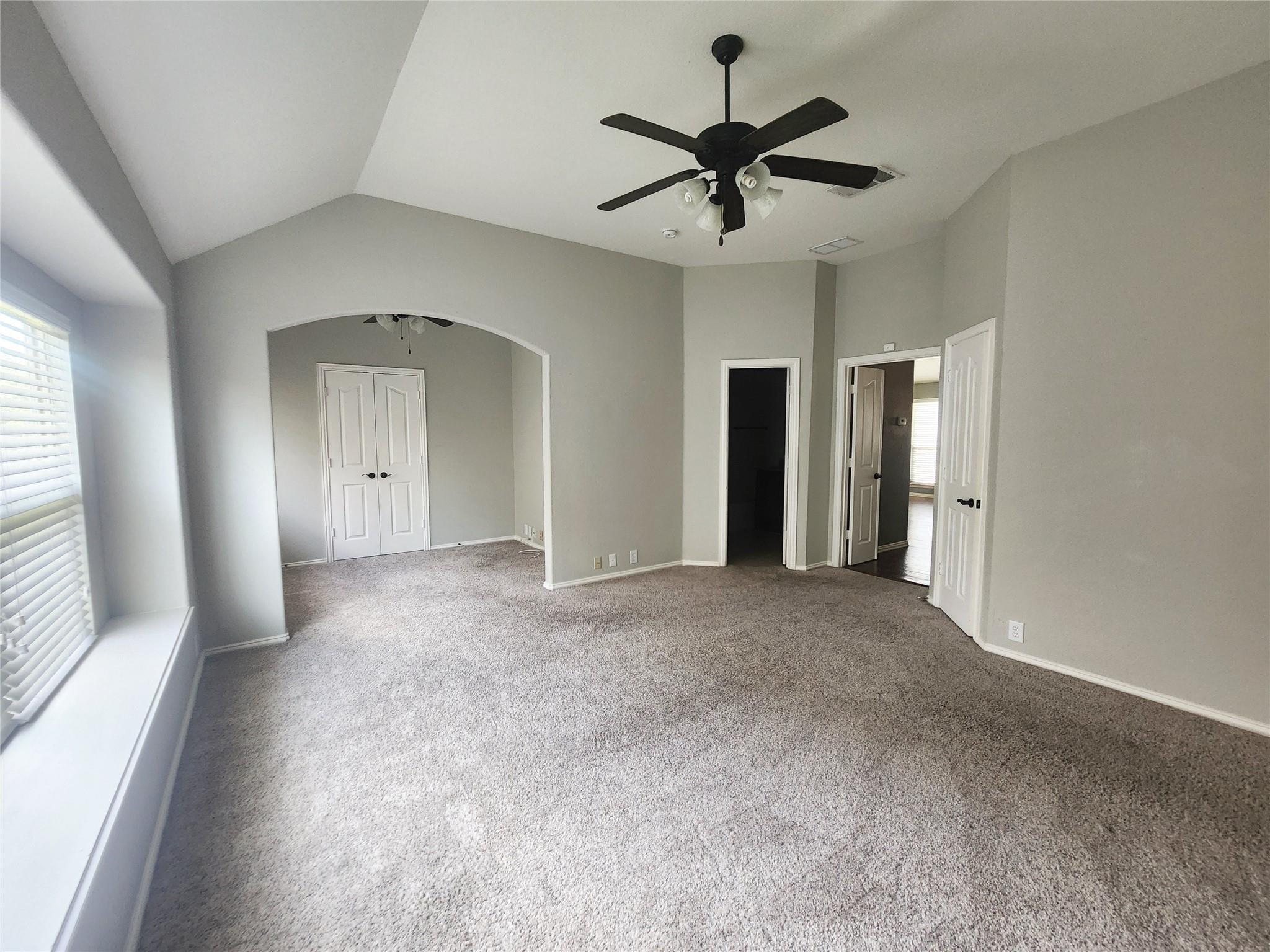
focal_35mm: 13
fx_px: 477
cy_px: 476
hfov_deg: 106.2
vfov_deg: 89.9
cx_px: 635
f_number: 2.2
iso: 200
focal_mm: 2.2
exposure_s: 1/60.2
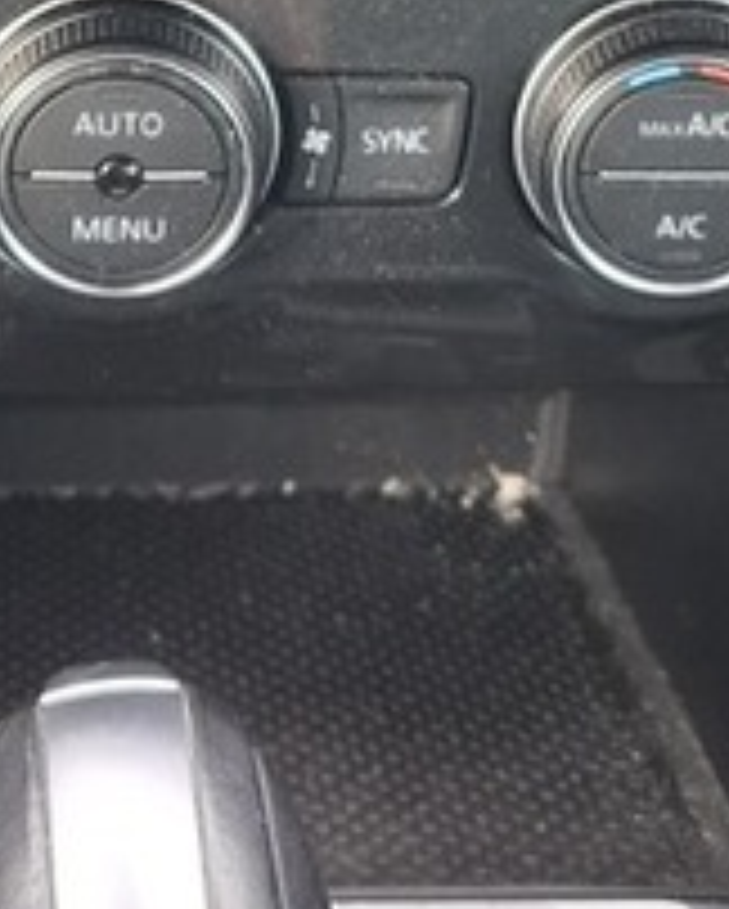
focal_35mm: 120
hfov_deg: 12.9
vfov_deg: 15.6
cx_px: 356
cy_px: -104
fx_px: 3231
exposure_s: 1/100
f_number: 1.8
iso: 160
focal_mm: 5.54
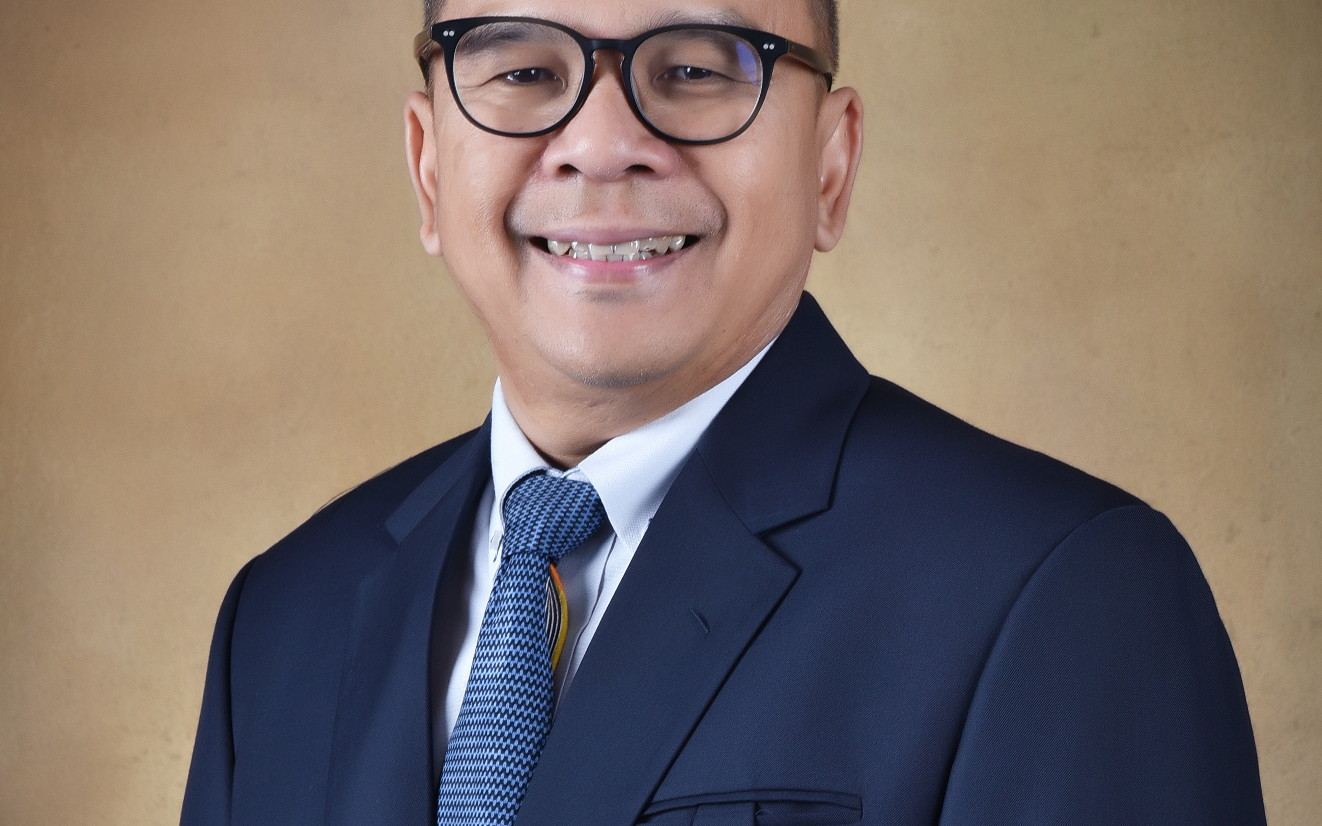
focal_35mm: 144
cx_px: 660
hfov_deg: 14.5
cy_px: 594
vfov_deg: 9.1
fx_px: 5188
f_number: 11
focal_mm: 92
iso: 320
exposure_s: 1/80
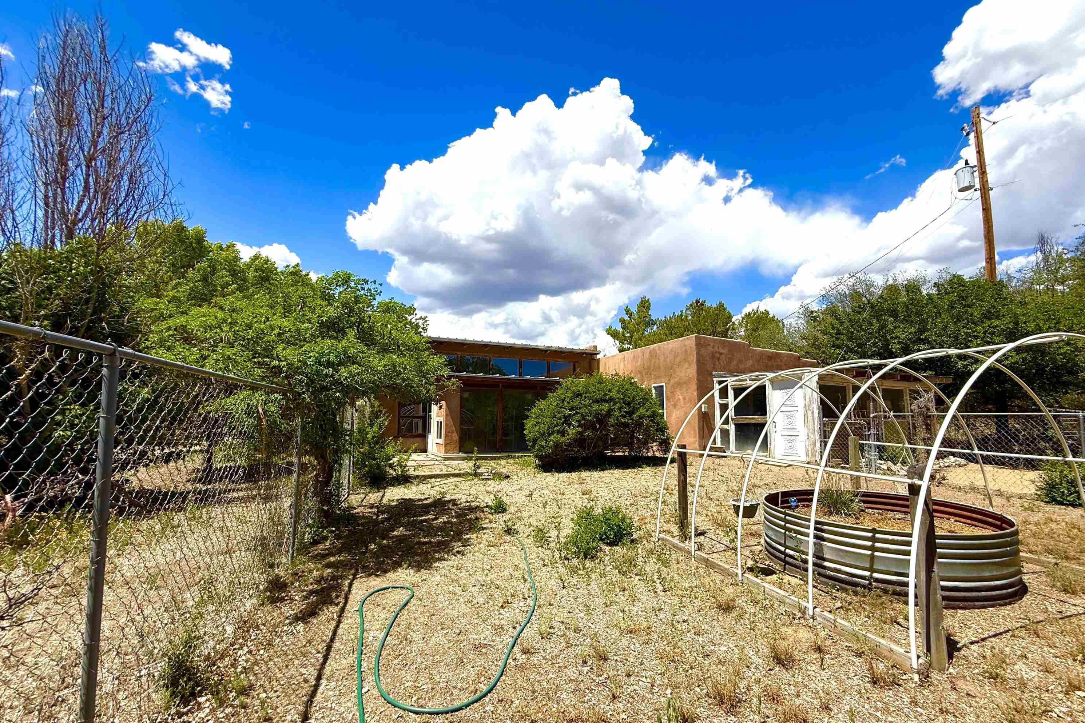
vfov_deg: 77.2
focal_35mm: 15
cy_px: 384
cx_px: 554
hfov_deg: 100.4
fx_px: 452
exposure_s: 1/2506
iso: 50
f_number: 2.2
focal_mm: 2.22
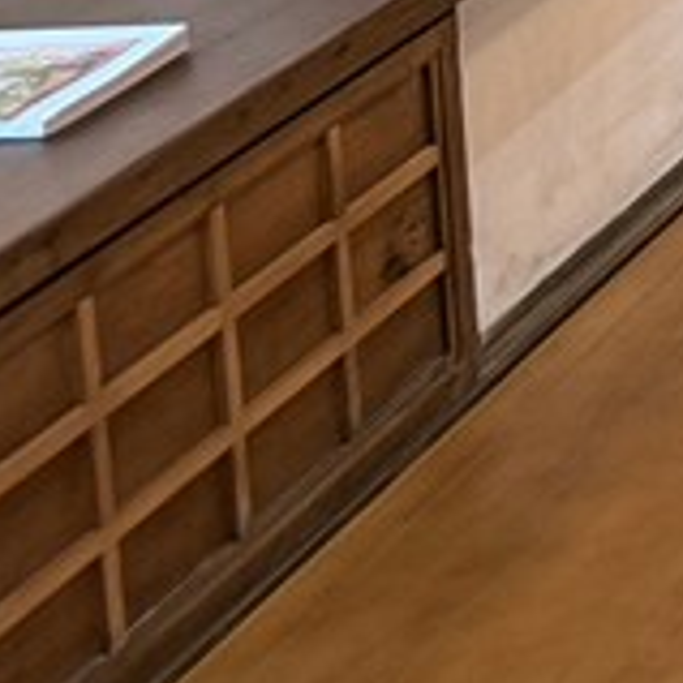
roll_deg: +0.6
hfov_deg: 9.9
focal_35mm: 133
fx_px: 2969
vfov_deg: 11.8
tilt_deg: -7.9
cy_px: -679
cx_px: 2036
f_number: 1.78
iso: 160
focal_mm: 6.76
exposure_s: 1/60
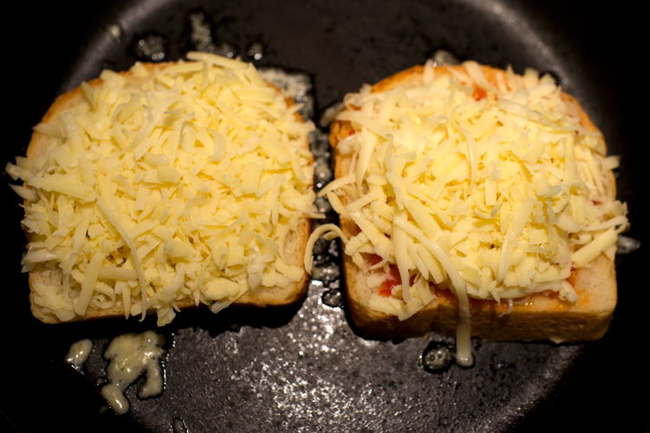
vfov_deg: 29.9
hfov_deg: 43.6
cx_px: 325
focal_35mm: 45
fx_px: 812
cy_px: 216
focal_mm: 30
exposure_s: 1/56
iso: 125
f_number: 2.8
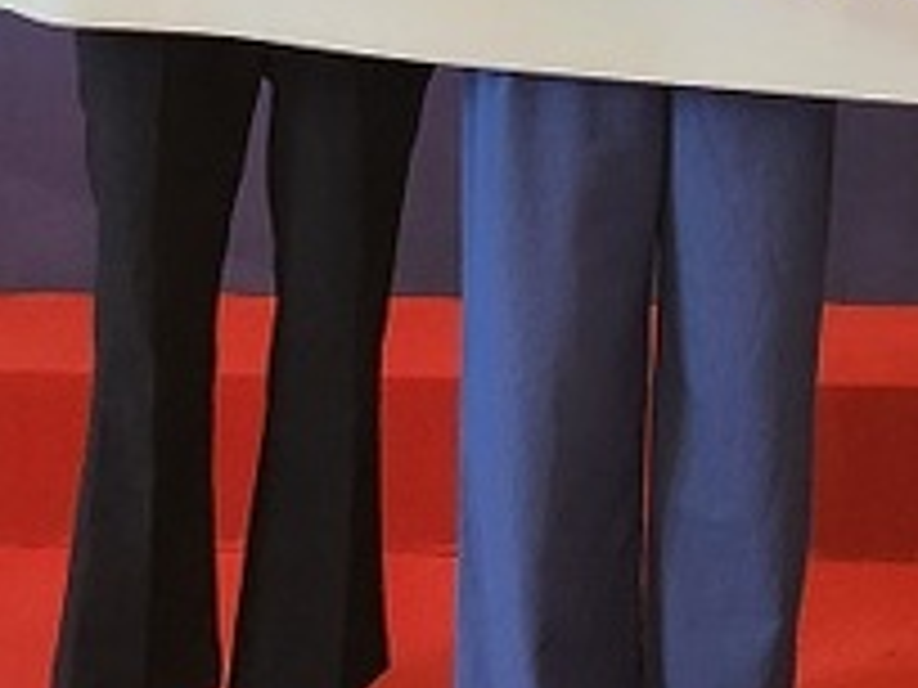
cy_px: -704
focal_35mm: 106
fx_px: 2811
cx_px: 1118
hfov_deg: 17.6
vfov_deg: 12.3
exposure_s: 1/120
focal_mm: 5
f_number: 1.8
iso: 250
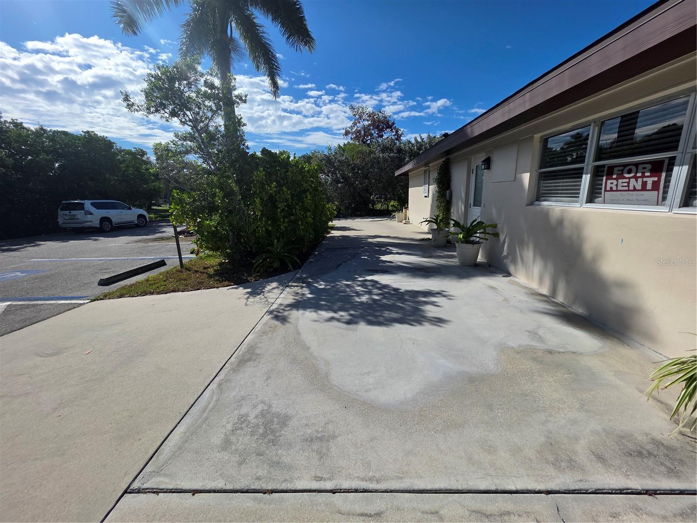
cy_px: 262
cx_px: 348
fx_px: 262
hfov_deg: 106.2
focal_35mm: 13
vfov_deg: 89.9
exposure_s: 1/3953
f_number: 1.9
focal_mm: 2.2
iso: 40
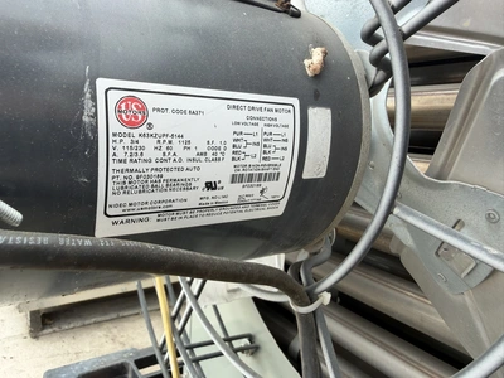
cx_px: 252
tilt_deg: -10.7
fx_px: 349
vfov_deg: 56.8
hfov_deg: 71.6
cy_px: 189
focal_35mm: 24
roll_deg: -3.6
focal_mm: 2.22
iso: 40
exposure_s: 1/216
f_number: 2.2
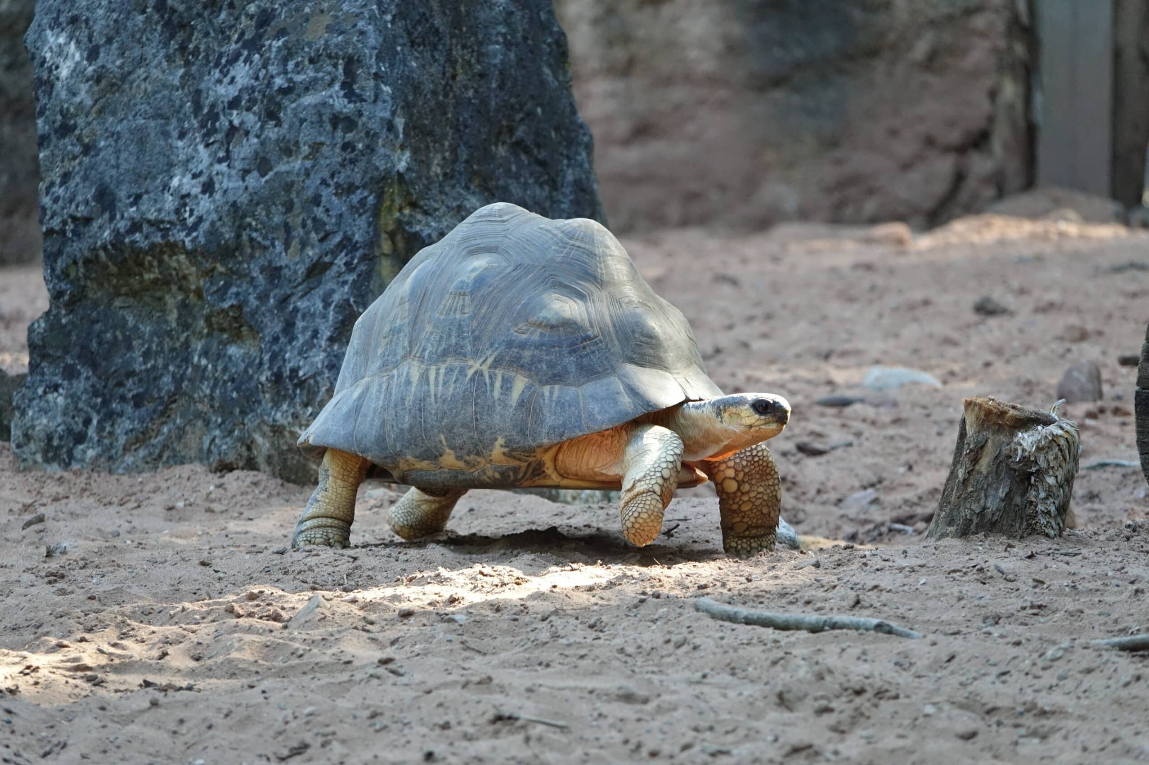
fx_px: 12477
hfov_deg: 5.3
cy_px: 383
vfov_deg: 3.5
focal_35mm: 391
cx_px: 574
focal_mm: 143.15
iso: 800
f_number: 4
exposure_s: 1/250
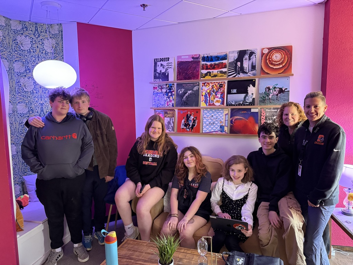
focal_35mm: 24
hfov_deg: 71.6
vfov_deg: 56.8
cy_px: 132
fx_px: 245
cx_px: 176
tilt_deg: -5.4
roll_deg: +0.6
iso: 800
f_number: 1.78
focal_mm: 6.76
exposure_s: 1/50
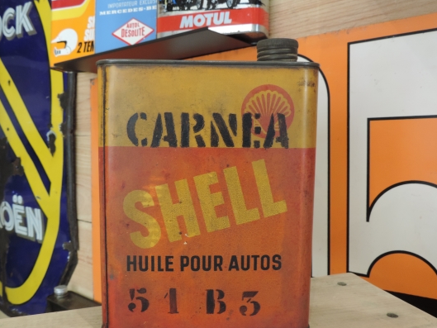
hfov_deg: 53.8
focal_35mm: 34
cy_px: 165
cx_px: 191
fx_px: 429
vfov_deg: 41.8
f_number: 3.1
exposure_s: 1/30
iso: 280
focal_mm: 5.3
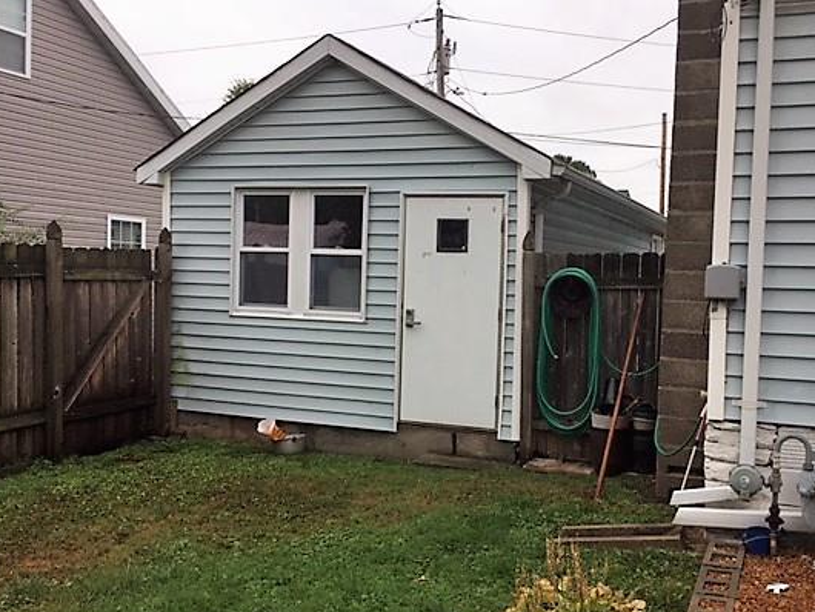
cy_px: 332
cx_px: 474
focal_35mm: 35
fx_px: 824
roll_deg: -3.2
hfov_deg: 52.4
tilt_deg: -1.7
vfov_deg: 40.7
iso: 32
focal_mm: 4.15
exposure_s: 1/964
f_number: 2.2
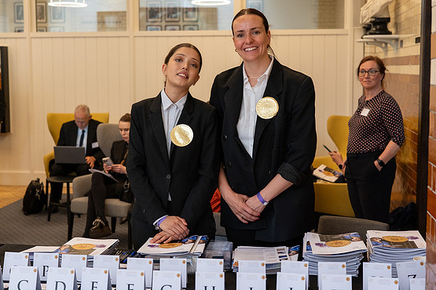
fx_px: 678
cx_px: 216
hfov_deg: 35.6
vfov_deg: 24.2
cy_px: 129
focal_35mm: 56
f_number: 4
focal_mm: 50
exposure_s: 1/200
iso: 1600
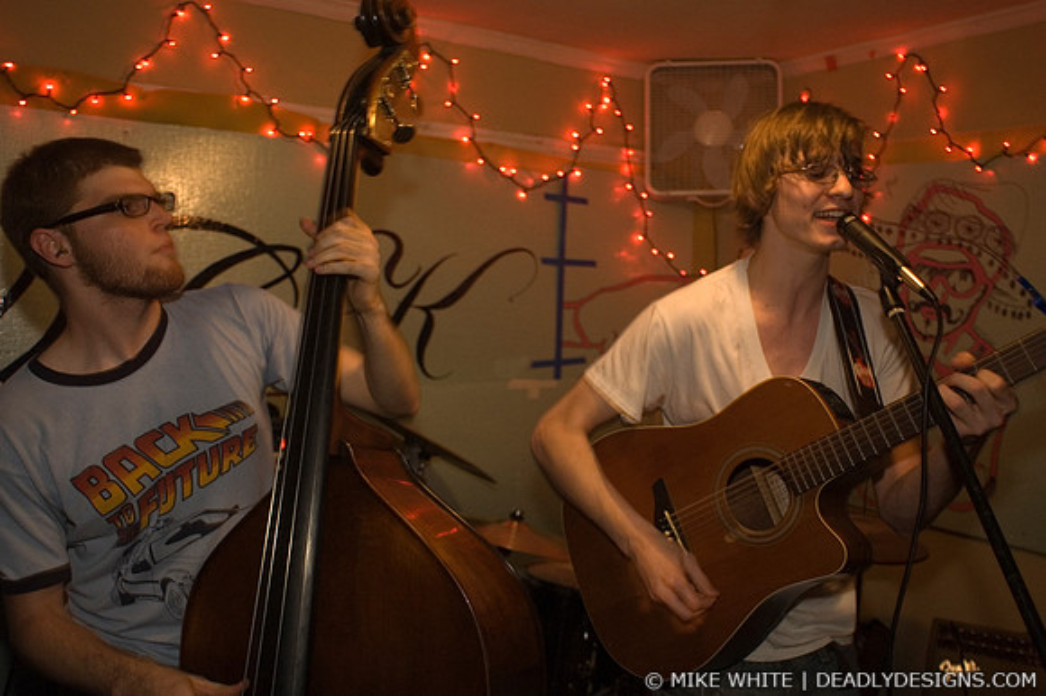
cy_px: 348
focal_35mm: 30
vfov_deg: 43.6
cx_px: 523
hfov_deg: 62.0
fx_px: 871
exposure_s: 1/15
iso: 800
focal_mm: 20
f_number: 3.2
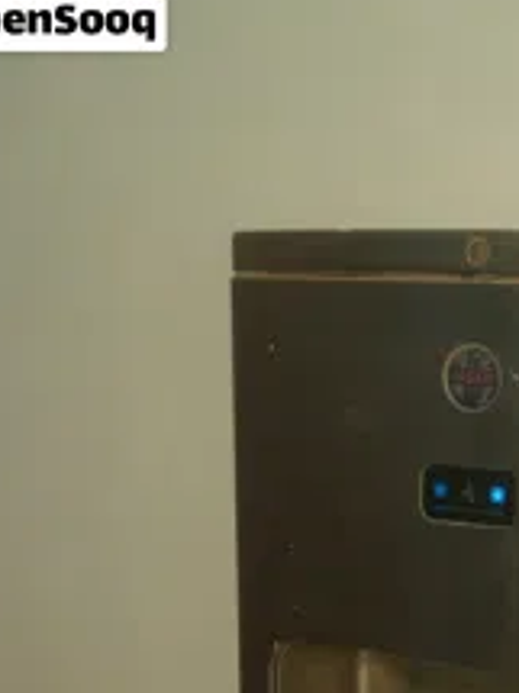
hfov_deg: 22.4
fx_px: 1241
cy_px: 782
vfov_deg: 28.1
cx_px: 564
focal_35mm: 62
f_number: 2
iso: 1250
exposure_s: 1/20
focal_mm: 4.6
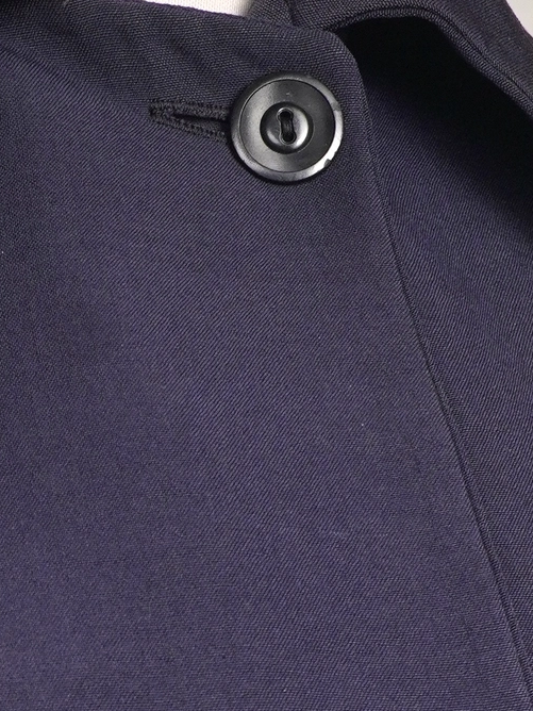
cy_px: 1209
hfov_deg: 7.3
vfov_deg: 9.5
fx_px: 4085
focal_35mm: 199
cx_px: -259
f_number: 8
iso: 320
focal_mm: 32
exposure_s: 1/40
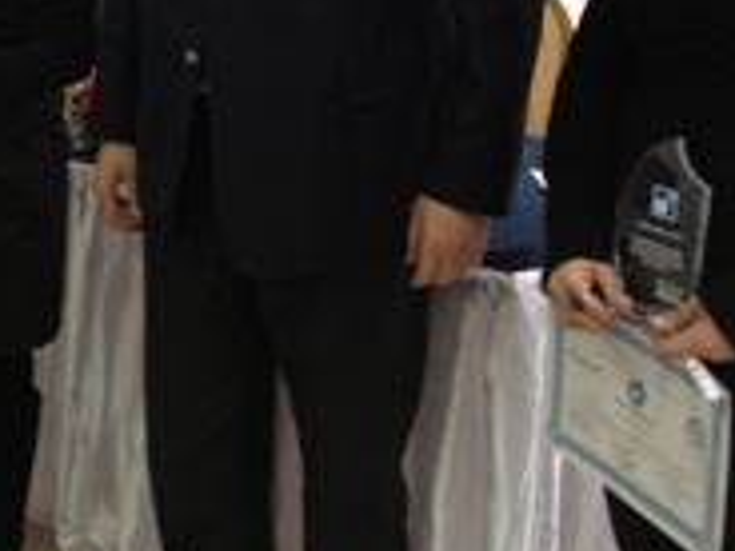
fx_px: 1805
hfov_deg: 22.9
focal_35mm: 85
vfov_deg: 17.1
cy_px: 56
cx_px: 232
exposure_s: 1/20
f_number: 2.4
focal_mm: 4.28
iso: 64
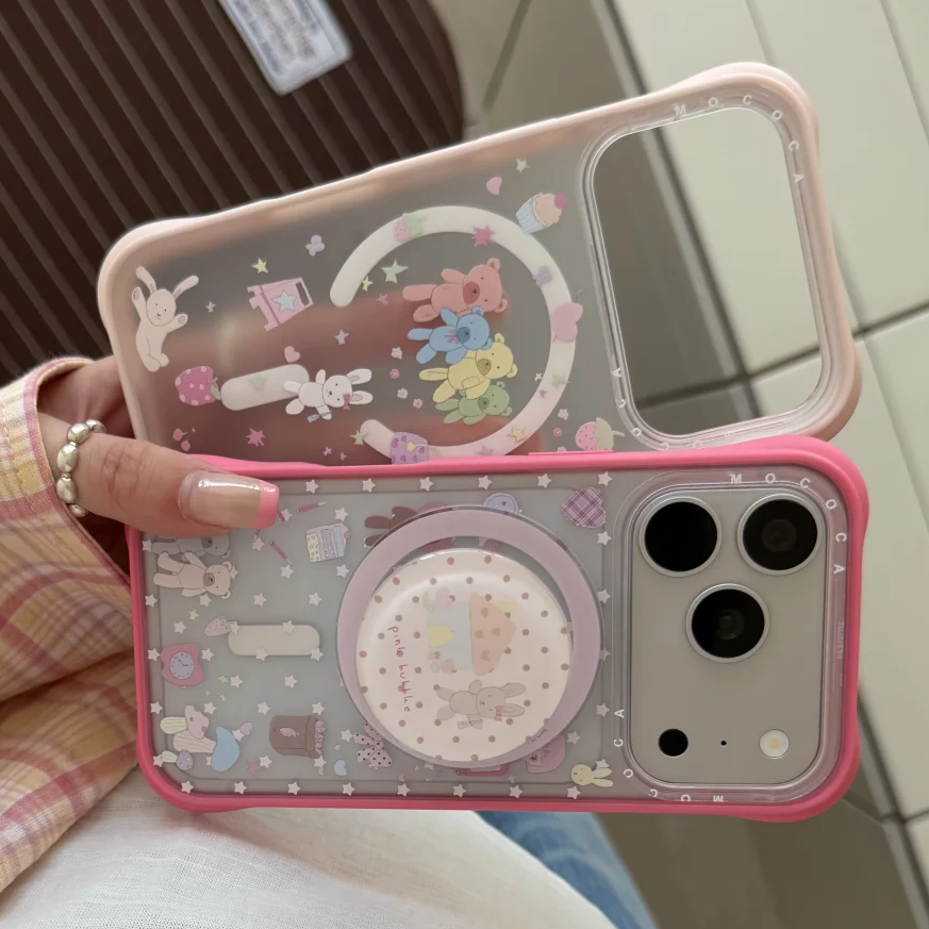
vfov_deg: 46.8
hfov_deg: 47.2
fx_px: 1063
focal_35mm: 35
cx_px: 443
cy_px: 574
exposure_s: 1/333
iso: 80
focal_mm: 6.76
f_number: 1.78
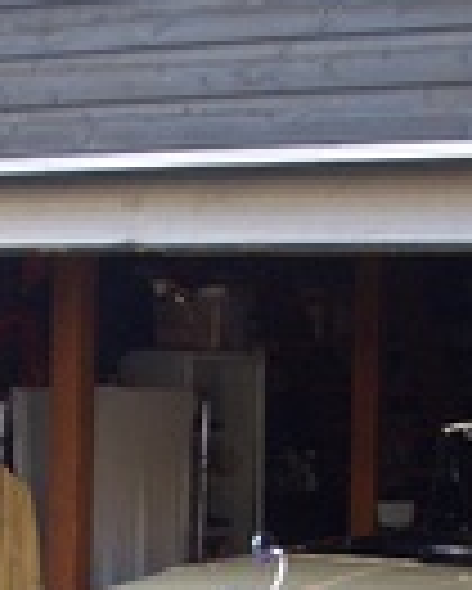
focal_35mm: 130
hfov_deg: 11.5
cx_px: -180
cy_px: 588
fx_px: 2267
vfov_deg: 14.6
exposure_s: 1/100
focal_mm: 5.8
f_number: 2.6
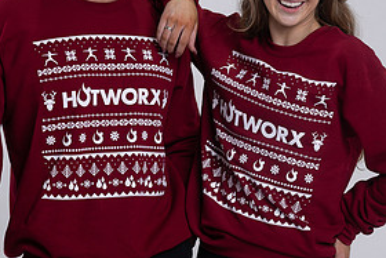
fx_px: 1888
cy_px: 93
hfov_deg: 11.7
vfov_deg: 7.8
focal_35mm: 176
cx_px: 153
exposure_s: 1/125
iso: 125
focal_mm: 85
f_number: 4
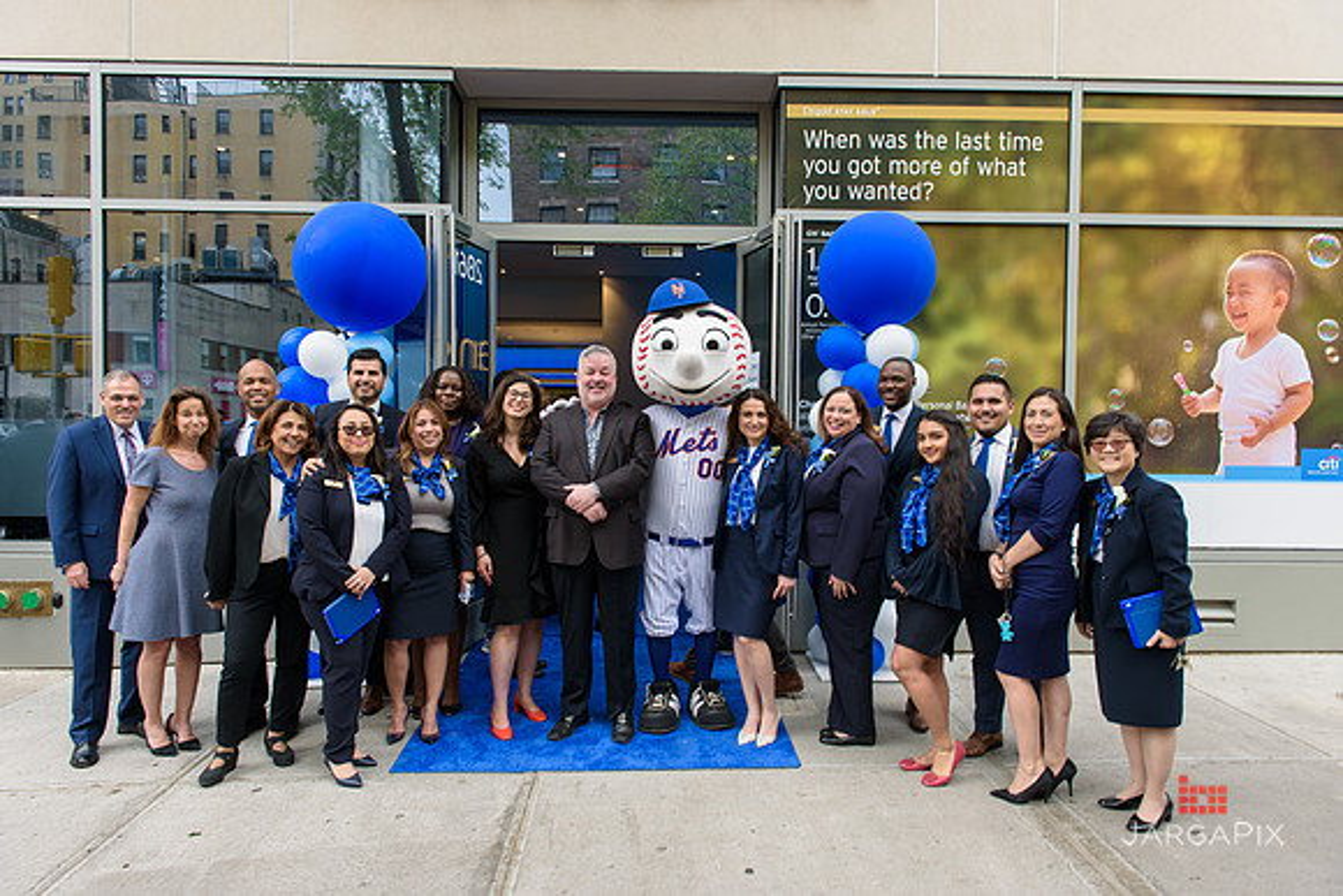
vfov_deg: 53.2
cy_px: 448
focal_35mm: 24
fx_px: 896
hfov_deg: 73.7
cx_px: 672
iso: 200
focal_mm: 24
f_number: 5
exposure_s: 1/250
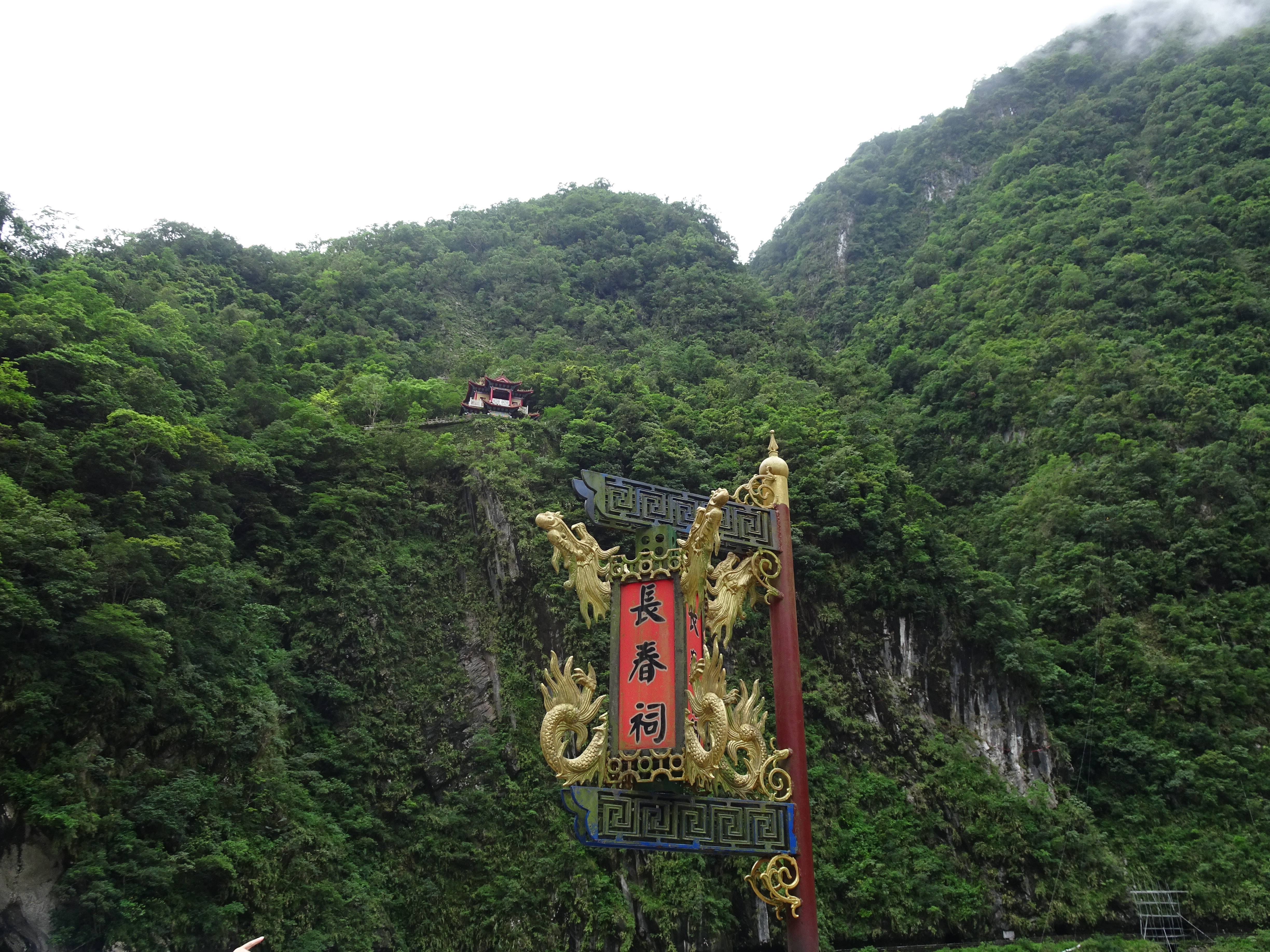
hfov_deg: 63.4
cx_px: 635
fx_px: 1027
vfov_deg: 49.7
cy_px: 476
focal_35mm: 28
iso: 80
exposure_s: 1/60
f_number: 3.5
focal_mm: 4.75
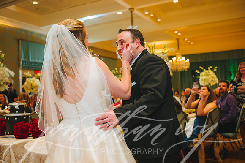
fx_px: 258
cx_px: 122
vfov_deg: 35.0
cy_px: 82
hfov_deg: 50.7
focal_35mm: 38
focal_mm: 38
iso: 1250
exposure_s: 1/60
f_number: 2.8
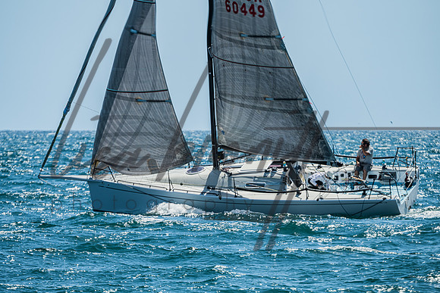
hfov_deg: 4.9
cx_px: 220
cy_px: 146
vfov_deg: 3.3
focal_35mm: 417
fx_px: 5103
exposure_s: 1/400
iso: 320
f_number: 9
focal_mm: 400
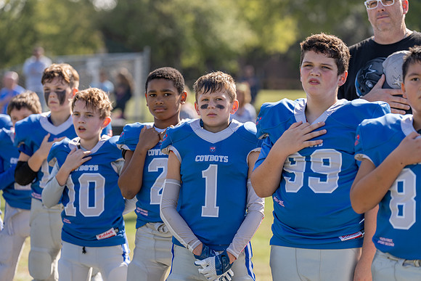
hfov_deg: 15.8
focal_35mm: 130
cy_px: 140
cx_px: 210
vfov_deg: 10.6
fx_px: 1521
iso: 100
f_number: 3.5
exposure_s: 1/500
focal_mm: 130
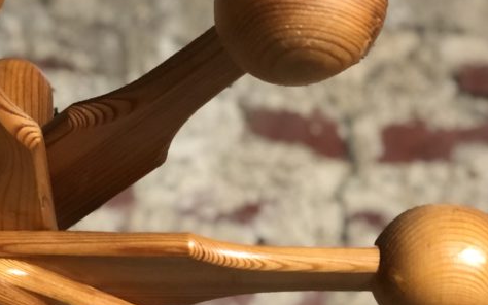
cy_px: 267
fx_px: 1582
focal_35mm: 119
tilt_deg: +30.5
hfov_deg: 17.0
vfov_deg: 10.9
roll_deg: -3.9
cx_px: -36
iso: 125
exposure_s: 1/25
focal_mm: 6
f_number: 2.4
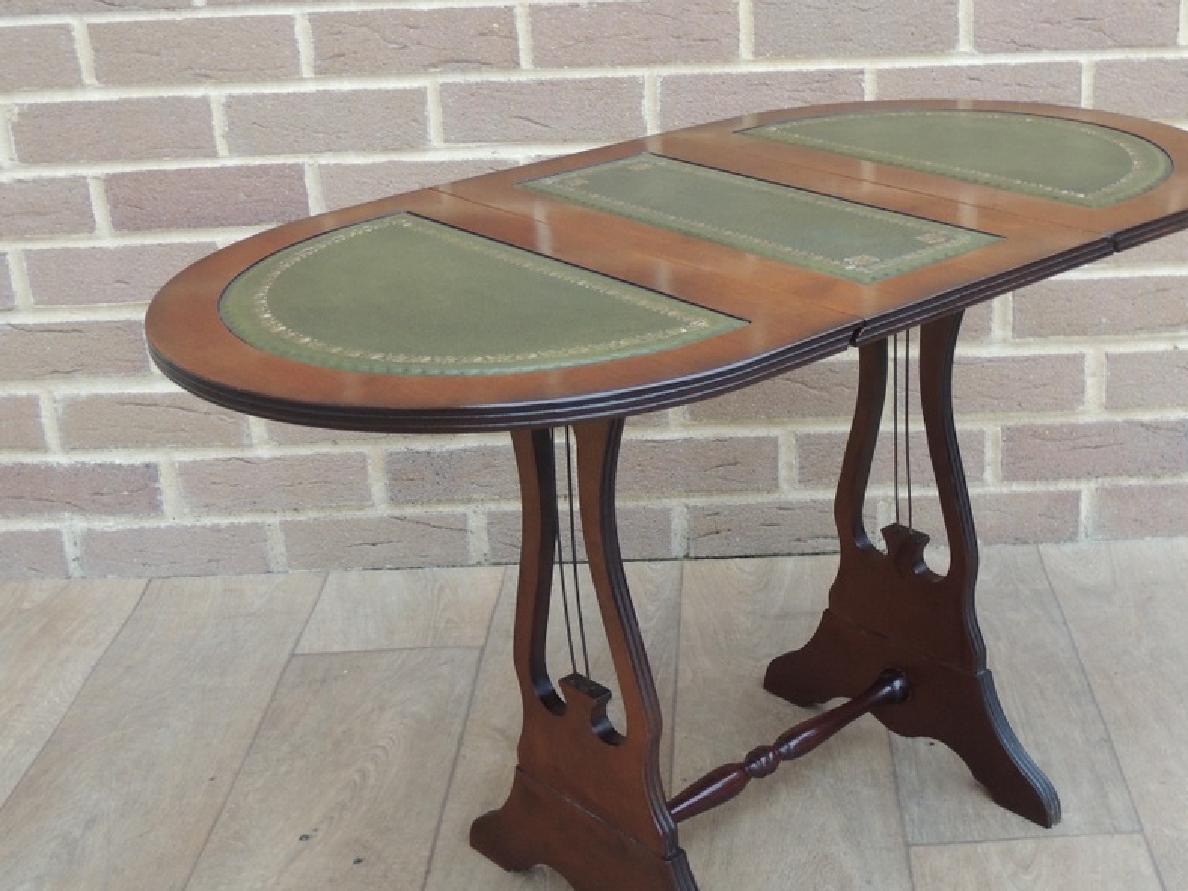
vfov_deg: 28.0
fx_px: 1785
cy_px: 488
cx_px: 764
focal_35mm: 52
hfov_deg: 36.5
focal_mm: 7.1
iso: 400
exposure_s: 1/40
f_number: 3.3
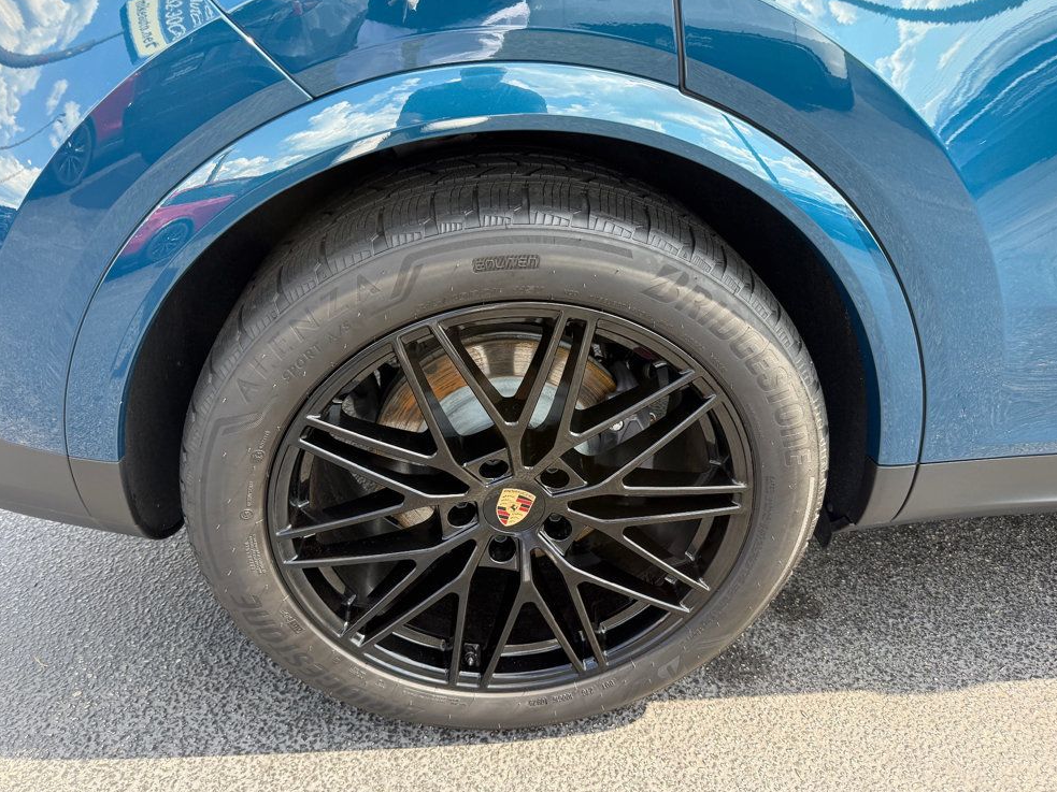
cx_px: 513
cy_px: 404
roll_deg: -1.0
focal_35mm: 25
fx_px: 763
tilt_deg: -30.1
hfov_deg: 69.4
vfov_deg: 54.9
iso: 100
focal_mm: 6.76
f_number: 1.78
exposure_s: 1/381
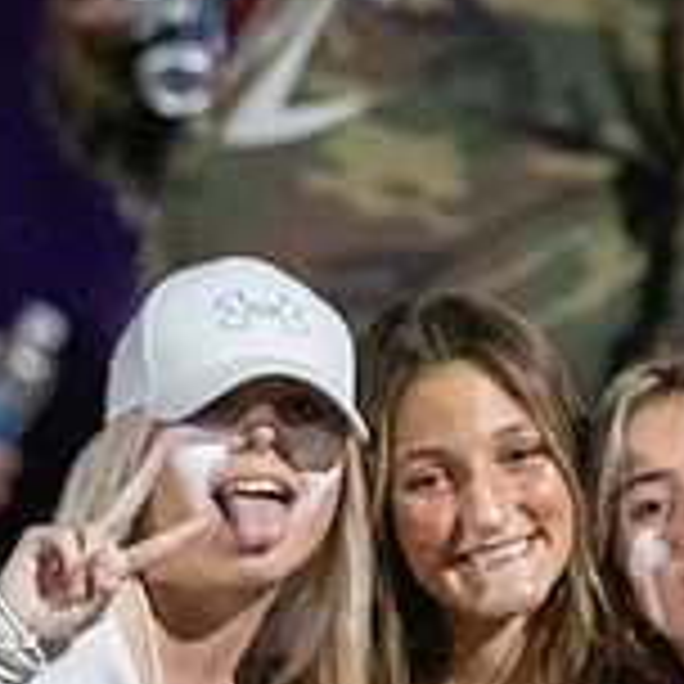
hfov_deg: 1.1
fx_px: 37200
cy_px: 741
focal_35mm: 1664
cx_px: 512
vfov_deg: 1.1
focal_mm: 300
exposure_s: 1/500
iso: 9000
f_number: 2.8
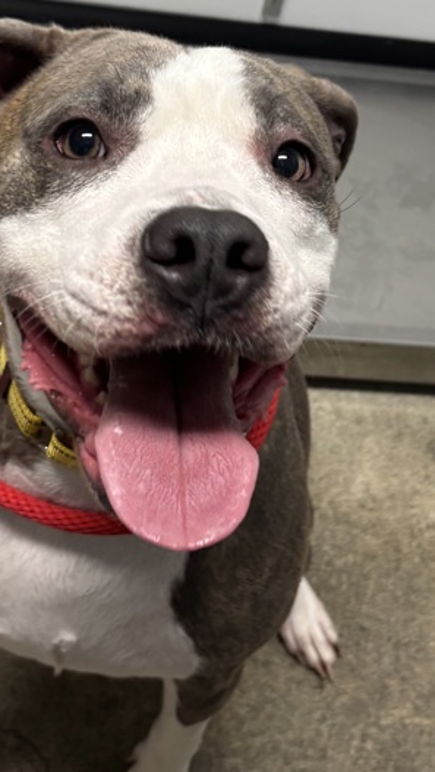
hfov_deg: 21.9
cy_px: 249
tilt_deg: -43.9
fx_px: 1126
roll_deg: -14.3
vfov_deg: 37.4
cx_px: 220
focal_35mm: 55
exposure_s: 1/60
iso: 125
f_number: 1.6
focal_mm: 5.96
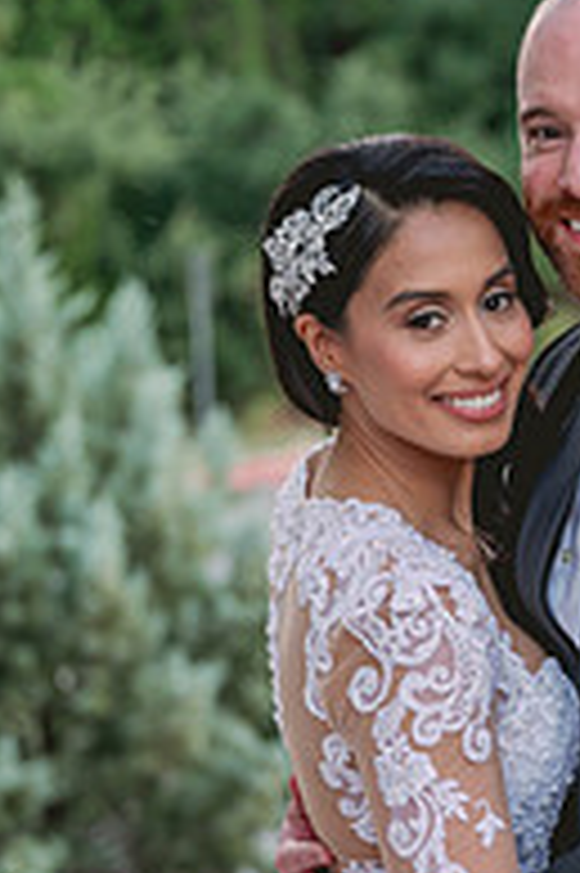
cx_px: 582
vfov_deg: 13.4
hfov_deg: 8.9
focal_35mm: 153
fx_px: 3704
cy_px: 513
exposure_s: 1/160
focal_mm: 66
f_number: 2.8
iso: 160
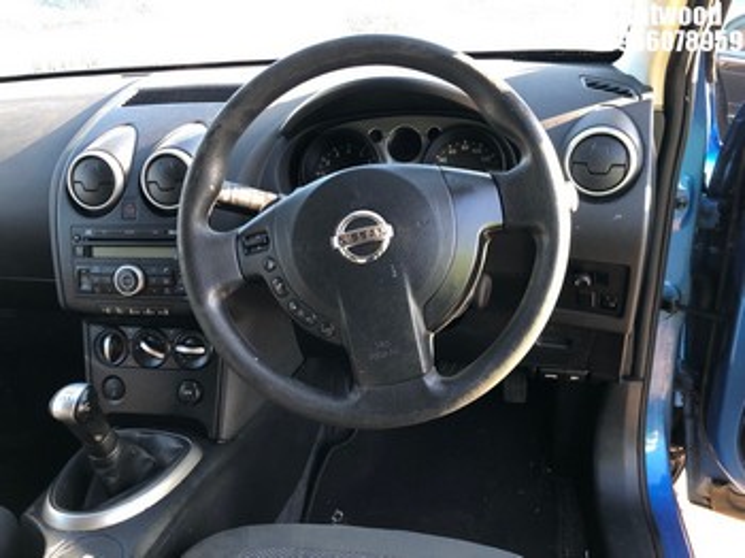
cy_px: 279
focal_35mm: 28
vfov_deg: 49.7
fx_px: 602
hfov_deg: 63.5
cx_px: 372
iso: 25
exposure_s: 1/30
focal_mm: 4
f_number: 1.8
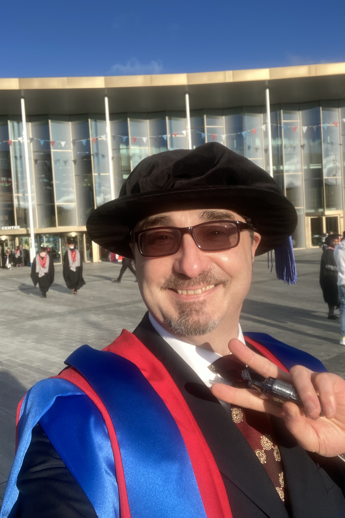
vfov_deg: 55.8
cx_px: 183
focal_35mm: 34
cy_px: 261
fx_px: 489
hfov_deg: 38.9
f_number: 2.2
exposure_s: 1/948
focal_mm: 2.87
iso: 20
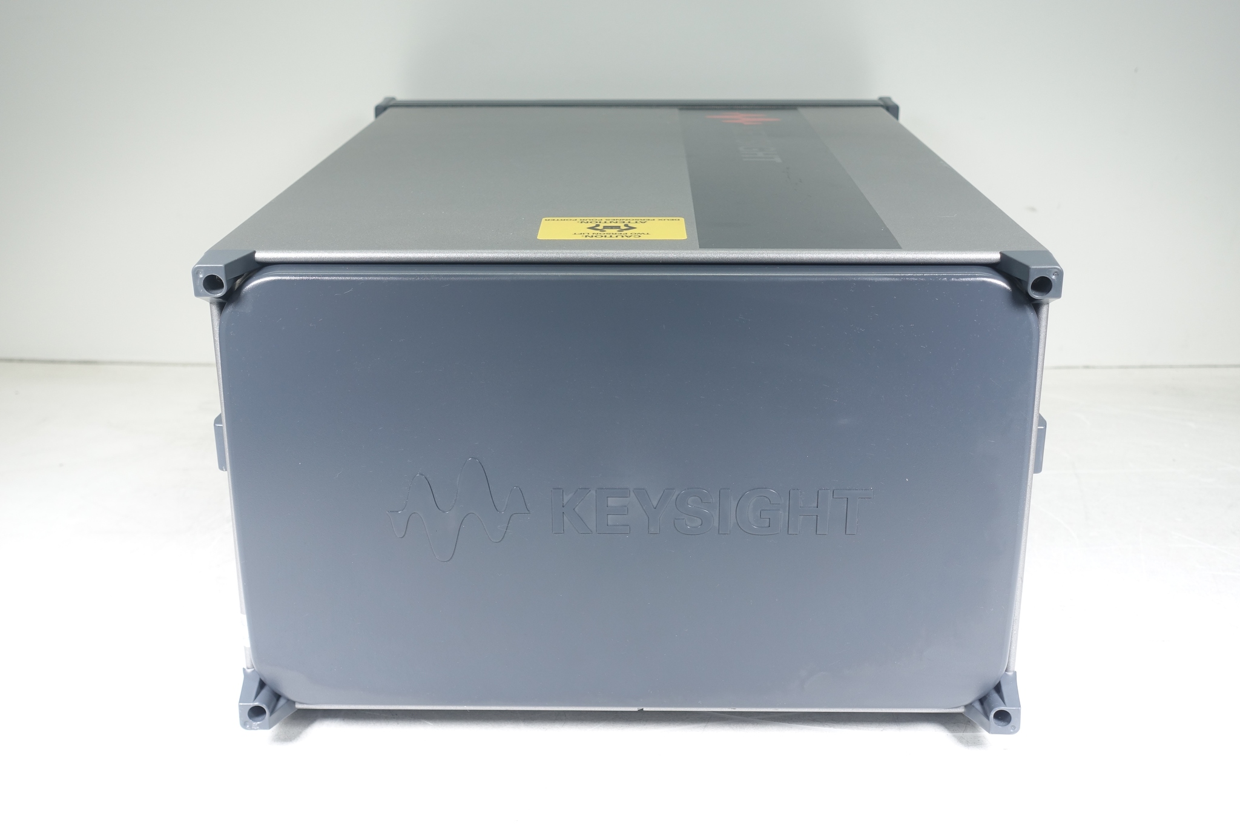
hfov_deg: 46.4
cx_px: 620
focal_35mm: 42
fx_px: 1446
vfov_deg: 31.9
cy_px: 414
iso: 125
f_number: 3.2
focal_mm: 15.31
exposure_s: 1/80
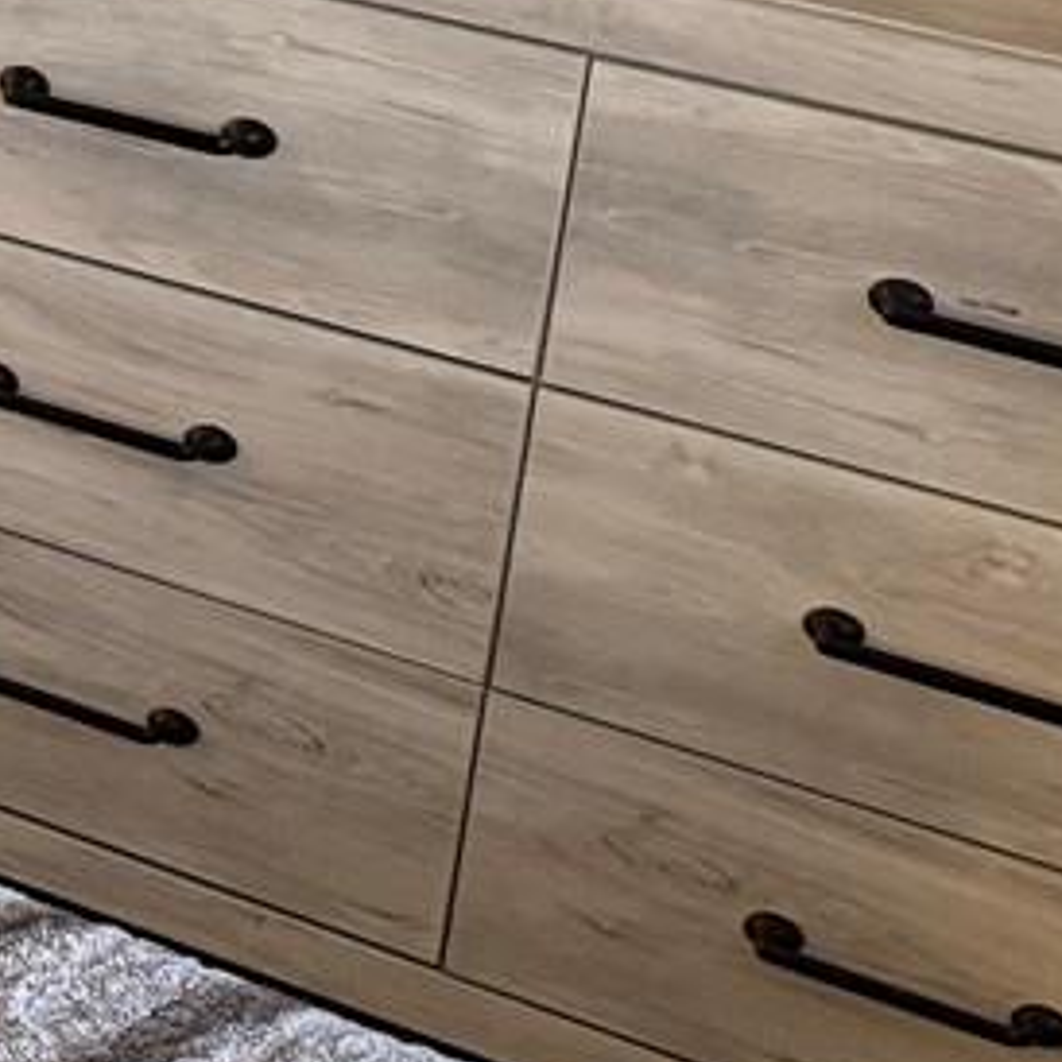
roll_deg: +0.7
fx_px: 4304
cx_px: -1066
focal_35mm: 124
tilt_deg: -26.5
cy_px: 717
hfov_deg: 12.4
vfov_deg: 14.0
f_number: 1.78
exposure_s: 1/40
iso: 800
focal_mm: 6.76
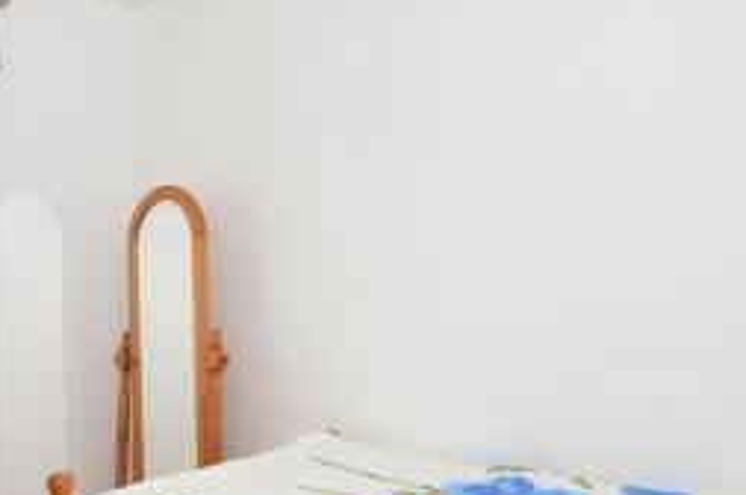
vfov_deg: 29.8
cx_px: 298
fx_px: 924
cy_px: 327
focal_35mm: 45
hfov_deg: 43.7
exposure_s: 1/100
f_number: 5.6
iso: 640
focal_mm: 11.5
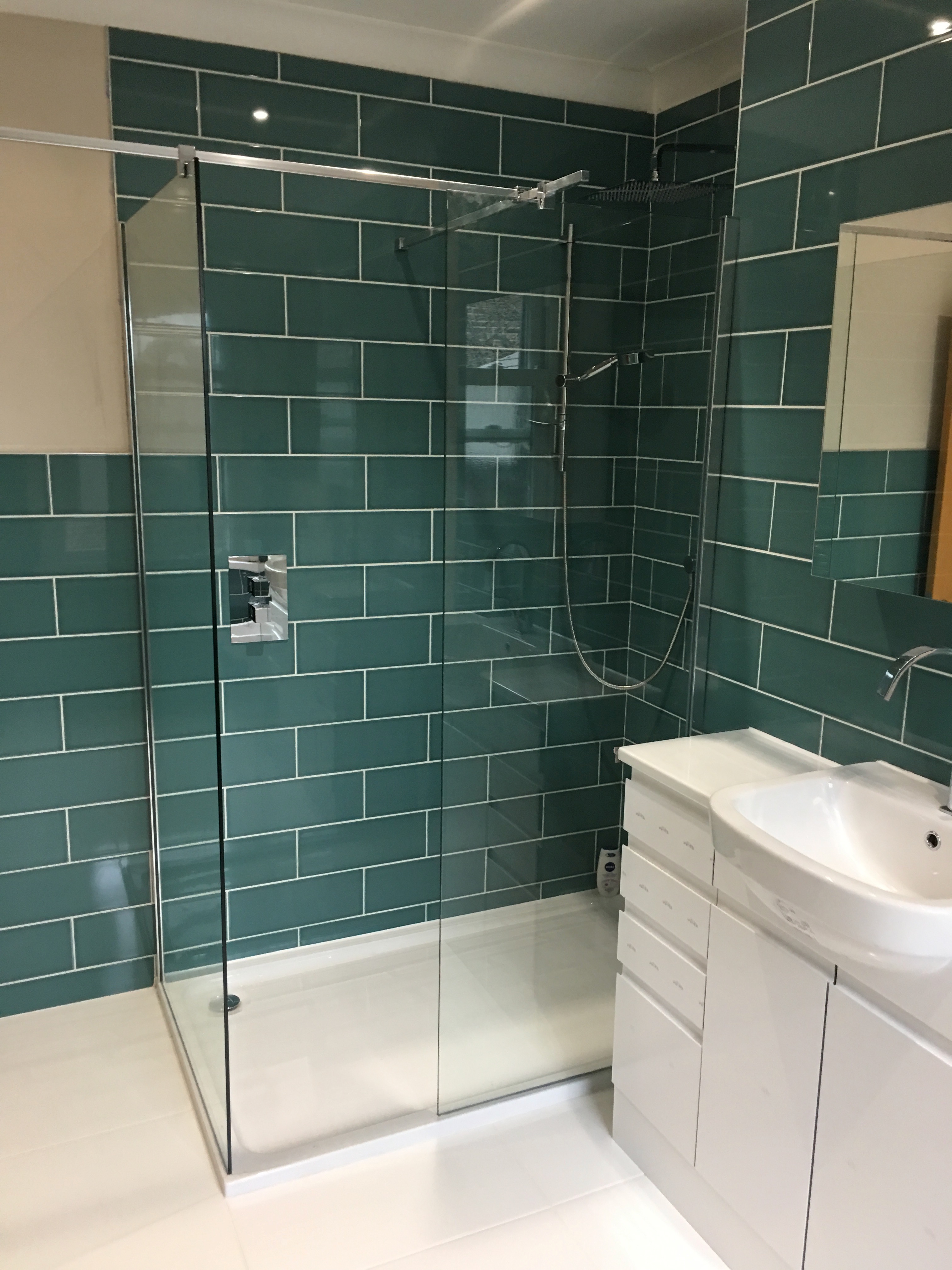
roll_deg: -2.3
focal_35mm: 29
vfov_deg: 61.7
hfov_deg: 48.2
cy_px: 635
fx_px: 1063
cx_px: 476
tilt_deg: -9.8
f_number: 2.2
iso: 80
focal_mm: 4.15
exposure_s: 1/17
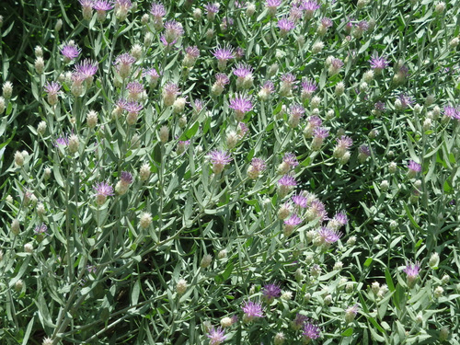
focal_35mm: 140
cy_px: 172
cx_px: 230
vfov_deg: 10.6
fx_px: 1860
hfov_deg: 14.1
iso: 250
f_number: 5.9
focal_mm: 25
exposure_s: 1/500
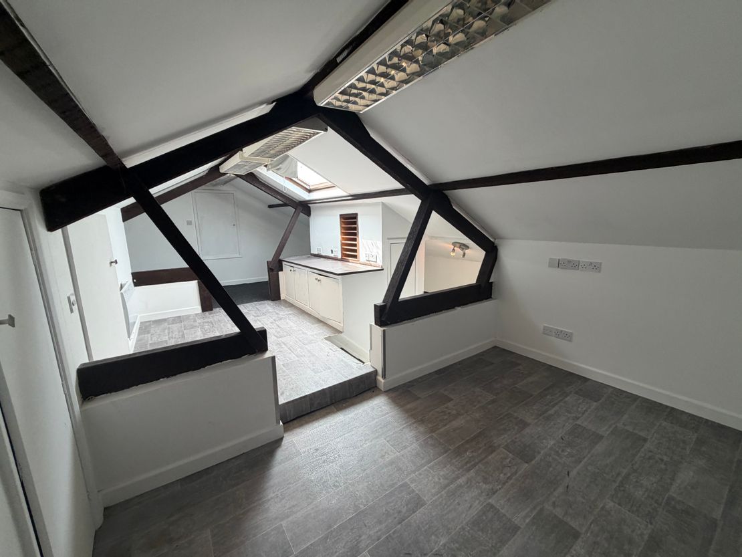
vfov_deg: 85.7
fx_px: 300
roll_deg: +1.3
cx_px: 371
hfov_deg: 102.1
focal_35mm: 14
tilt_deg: -8.3
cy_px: 278
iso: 125
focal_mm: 2.22
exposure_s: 1/100
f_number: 2.2
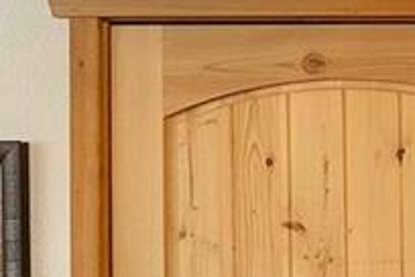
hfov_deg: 10.1
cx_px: 1253
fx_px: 1718
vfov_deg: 8.9
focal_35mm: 149
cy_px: 482
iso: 100
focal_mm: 19
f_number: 8
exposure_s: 1.3
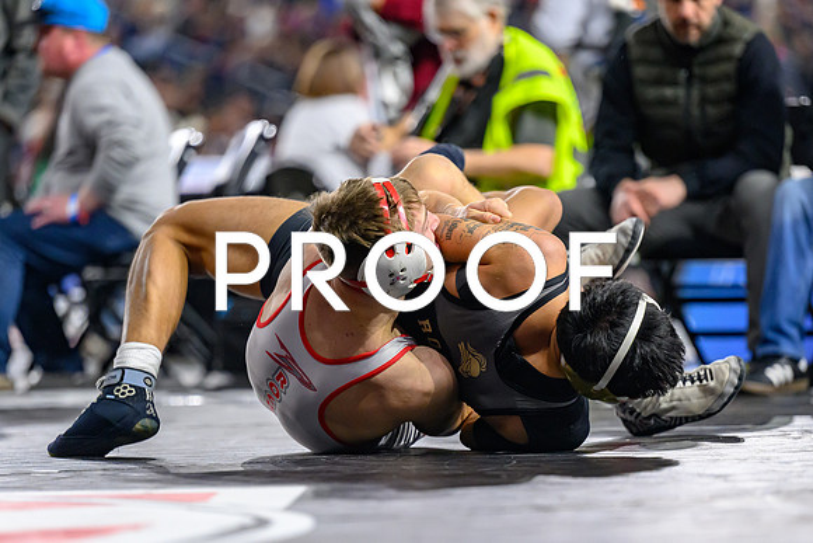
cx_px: 446
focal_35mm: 235
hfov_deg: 8.8
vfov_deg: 5.8
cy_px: 352
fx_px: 5312
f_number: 2.8
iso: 3200
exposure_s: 1/640
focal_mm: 175
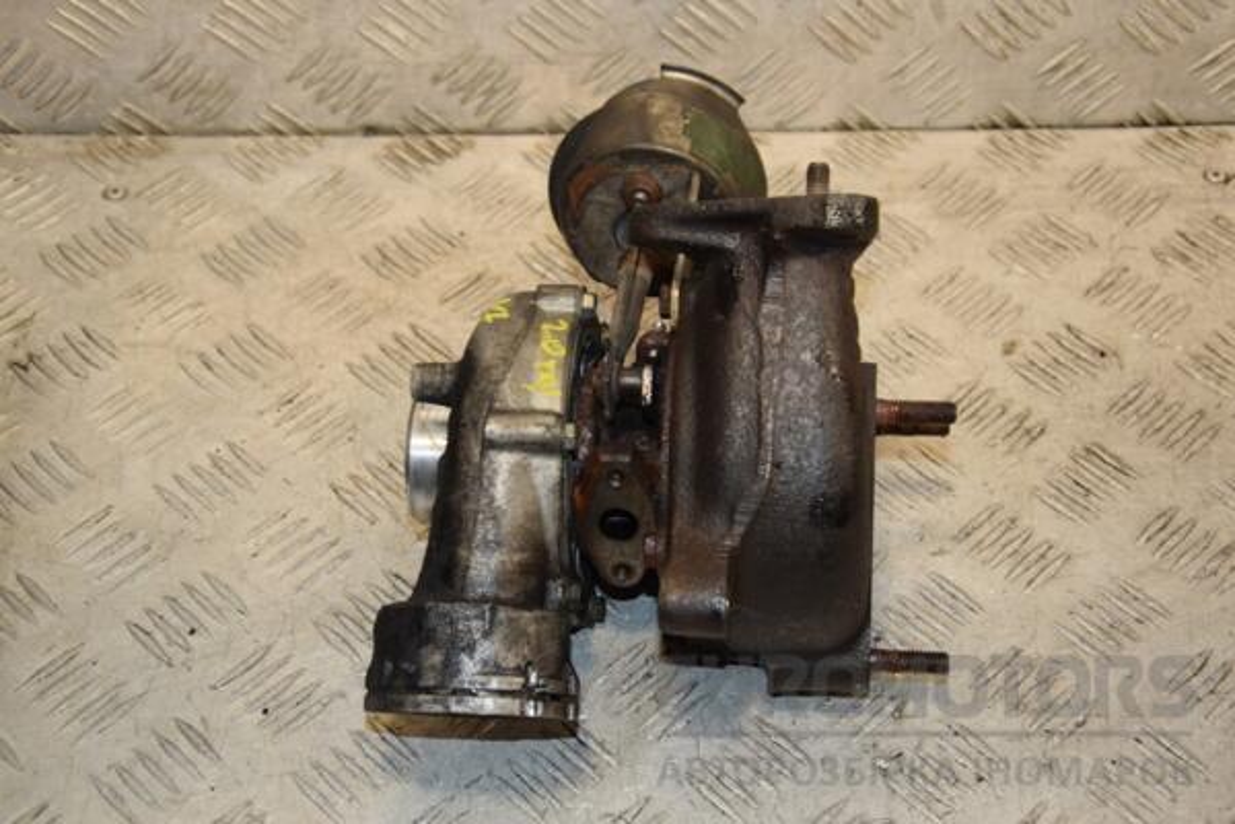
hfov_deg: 31.9
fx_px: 2161
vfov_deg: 21.6
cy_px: 412
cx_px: 618
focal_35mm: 63
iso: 800
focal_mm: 42
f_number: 5.6
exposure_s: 1/200
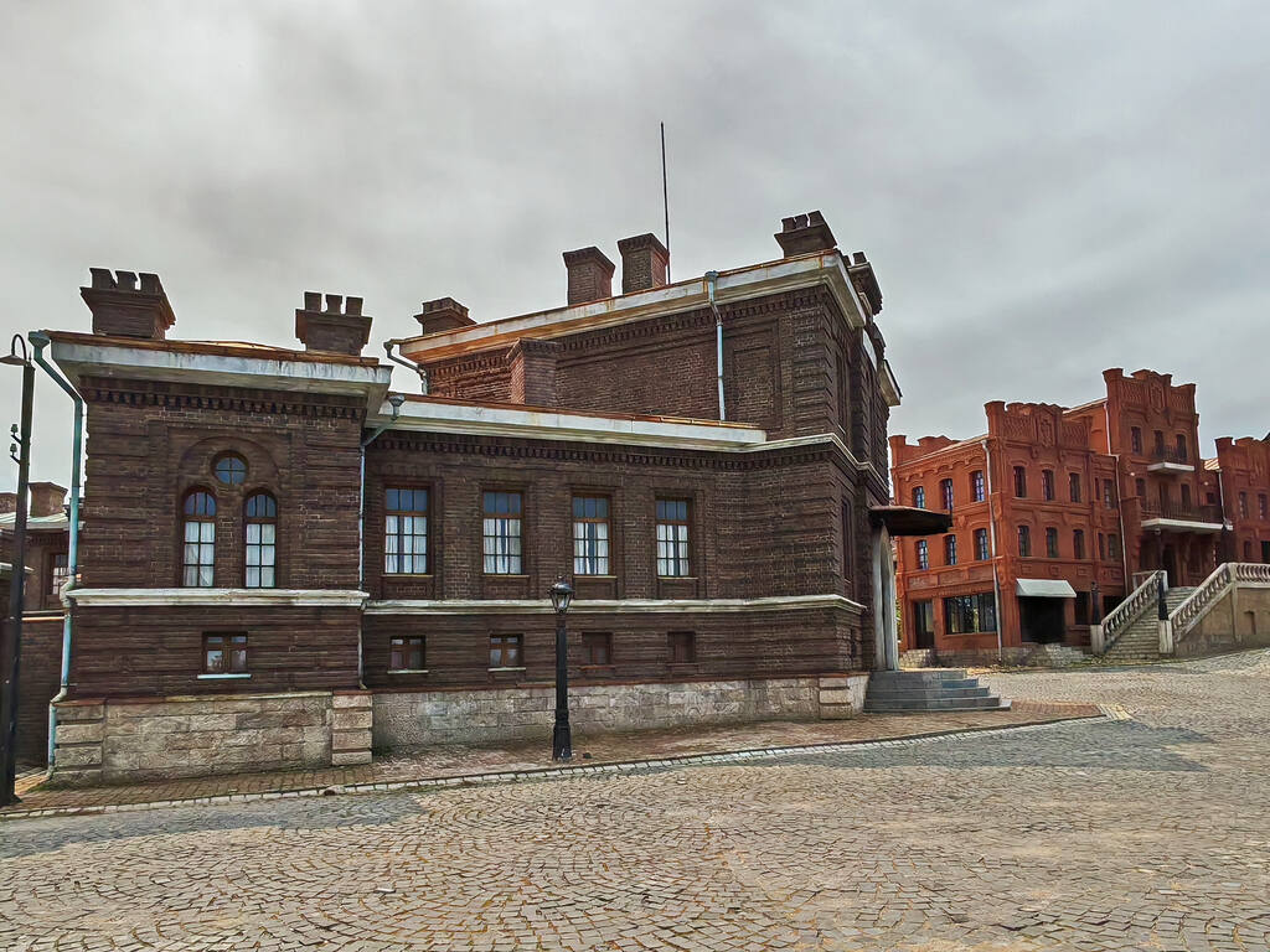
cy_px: 476
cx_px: 635
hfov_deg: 73.9
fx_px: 844
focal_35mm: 23
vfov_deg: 58.9
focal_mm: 1.96
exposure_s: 1/1300
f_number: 2.2
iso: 50
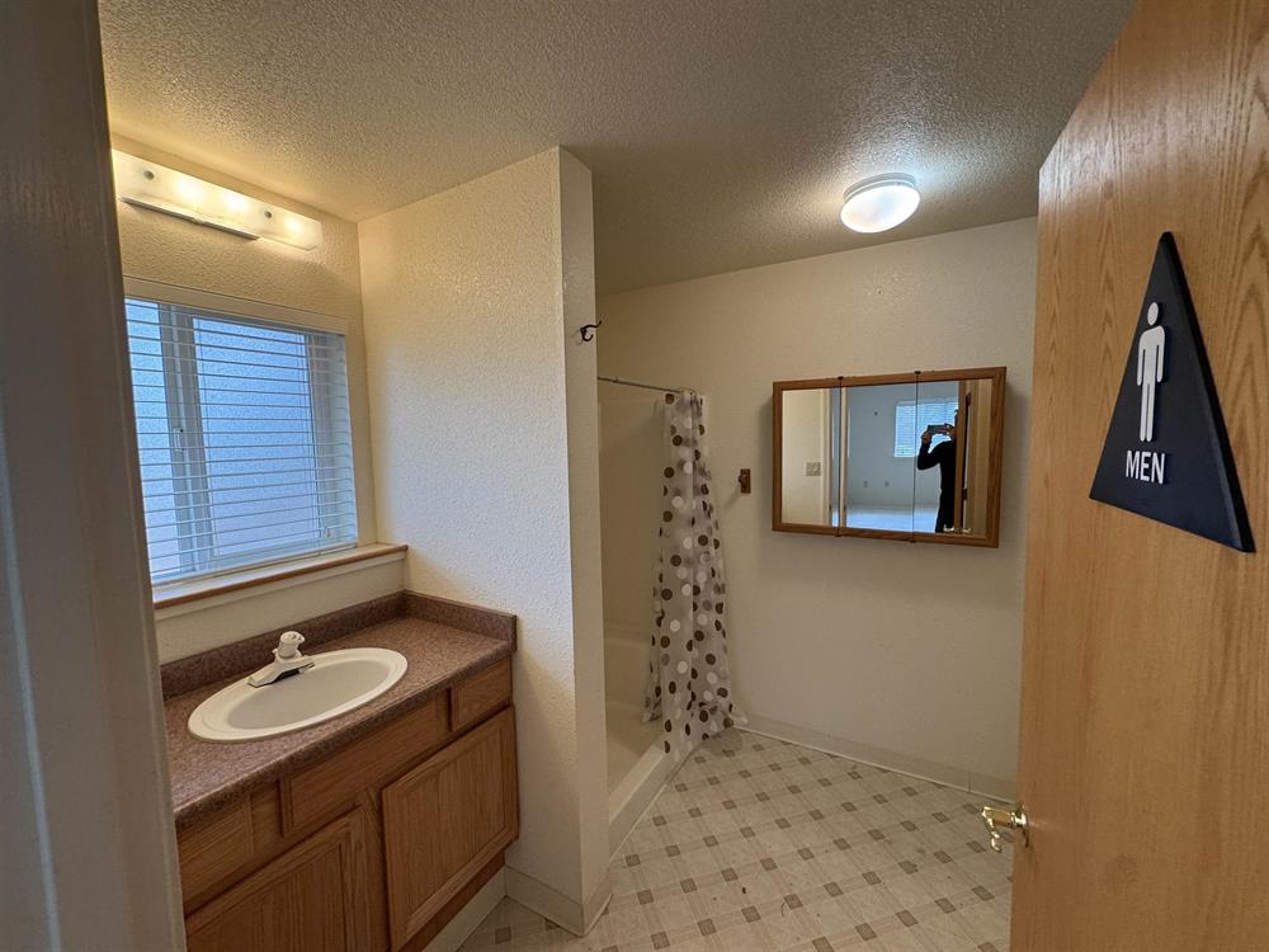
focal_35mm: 14
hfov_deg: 102.1
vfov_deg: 85.7
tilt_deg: -3.4
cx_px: 634
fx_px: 513
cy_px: 476
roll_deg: +1.0
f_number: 2.2
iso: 160
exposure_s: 1/120
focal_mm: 2.22
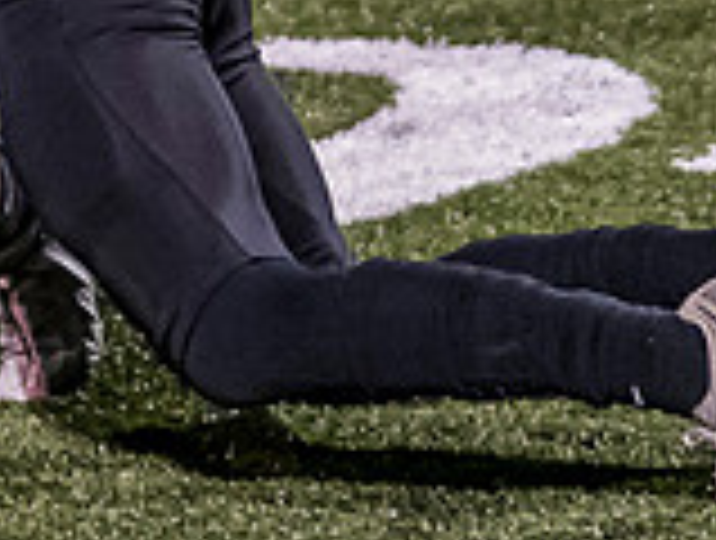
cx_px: 6
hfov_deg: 3.9
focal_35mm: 501
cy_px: -708
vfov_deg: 3.0
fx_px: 10386
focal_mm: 45
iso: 2500
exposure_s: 1/1000
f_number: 1.2
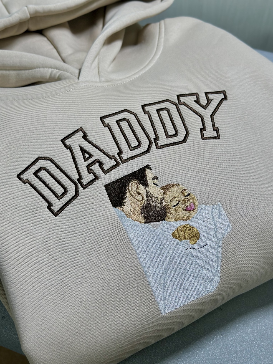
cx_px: 136
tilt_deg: -55.5
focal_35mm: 48
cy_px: 182
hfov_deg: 30.3
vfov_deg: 39.7
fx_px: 505
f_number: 1.78
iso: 80
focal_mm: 6.86
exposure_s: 1/100
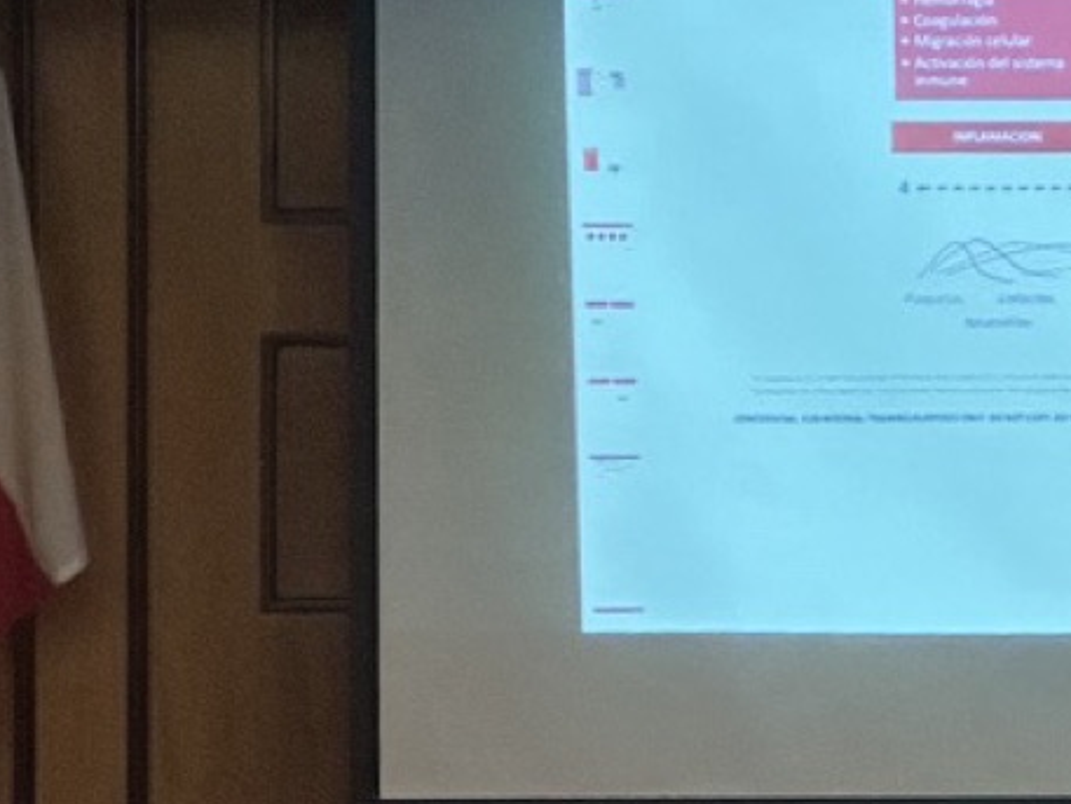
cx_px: 1228
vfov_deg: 6.3
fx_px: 7304
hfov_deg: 8.3
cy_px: 347
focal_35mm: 236
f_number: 2.8
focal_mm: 9
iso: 1250
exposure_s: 1/25
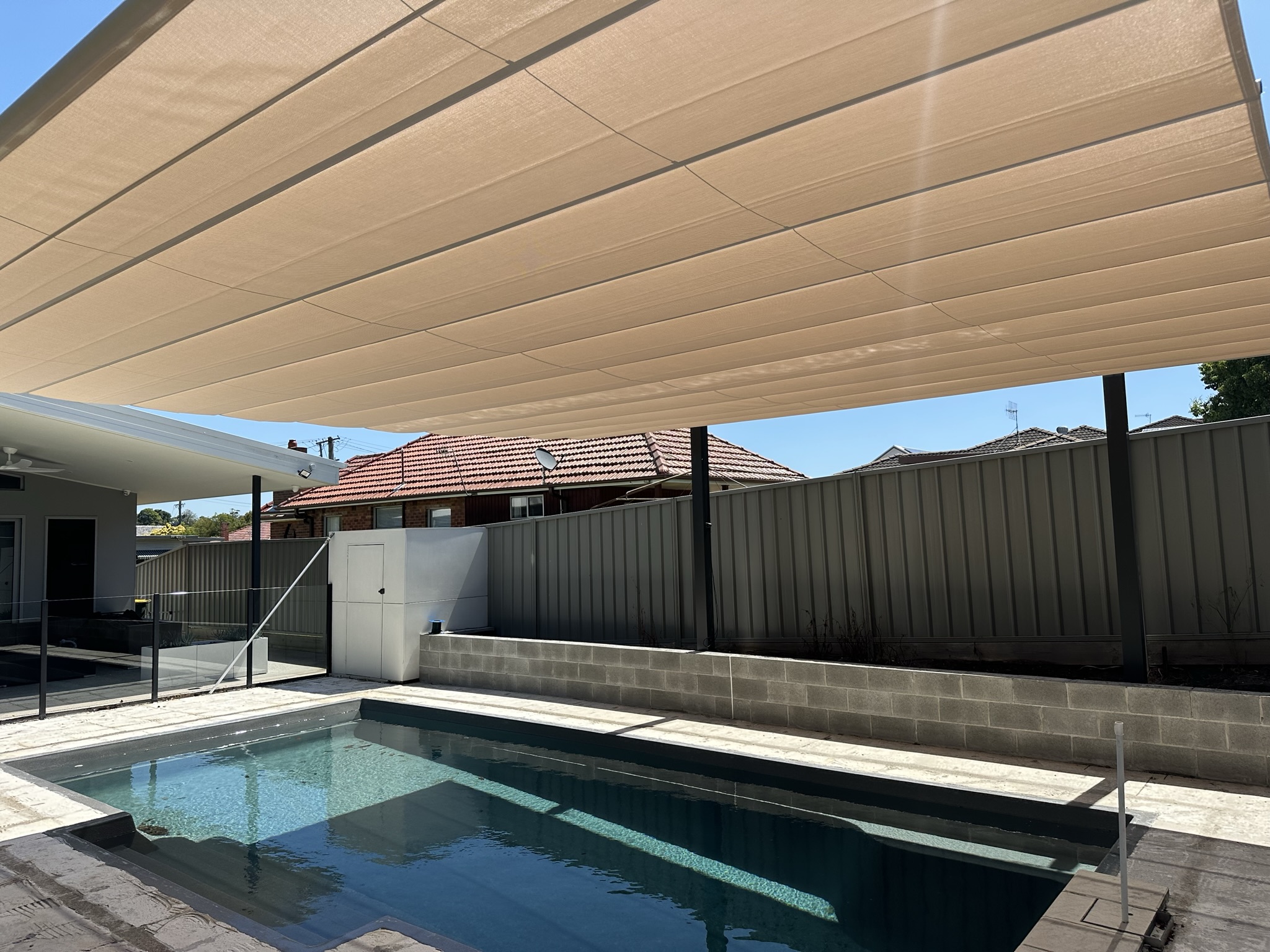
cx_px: 635
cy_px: 476
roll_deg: +1.0
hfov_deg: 71.6
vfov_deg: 56.8
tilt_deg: +3.8
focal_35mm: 24
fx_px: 881
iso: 80
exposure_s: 1/3472
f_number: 1.78
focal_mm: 6.86
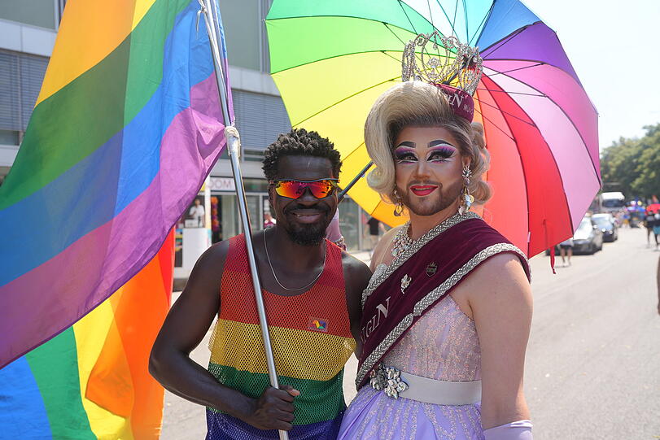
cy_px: 220
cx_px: 330
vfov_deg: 37.9
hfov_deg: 54.4
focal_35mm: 35
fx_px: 642
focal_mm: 35
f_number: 4.5
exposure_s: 1/400
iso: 100
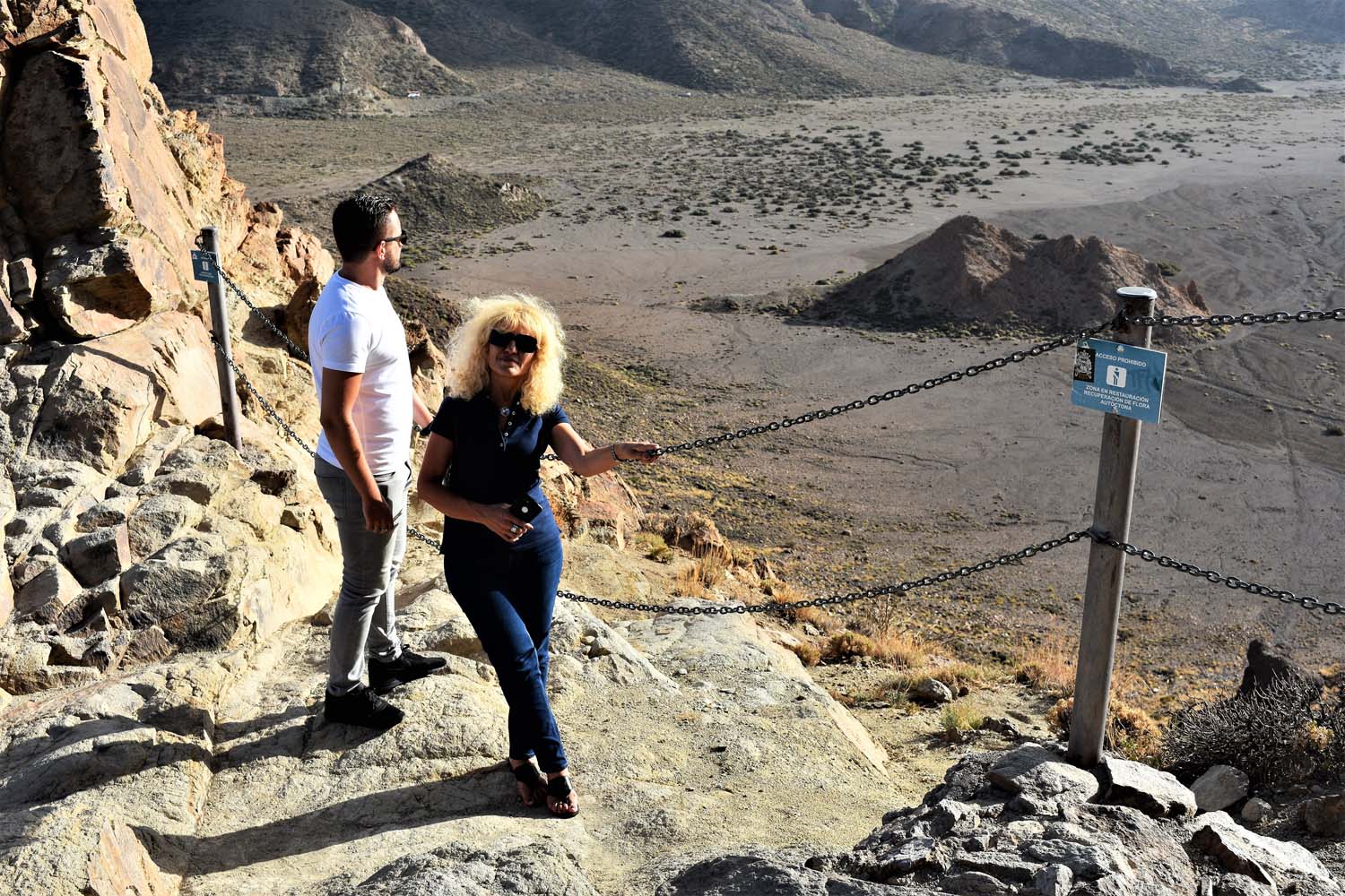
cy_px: 448
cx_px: 672
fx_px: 1513
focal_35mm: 40
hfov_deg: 47.9
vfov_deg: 33.0
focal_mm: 27
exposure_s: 1/500
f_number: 8
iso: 180
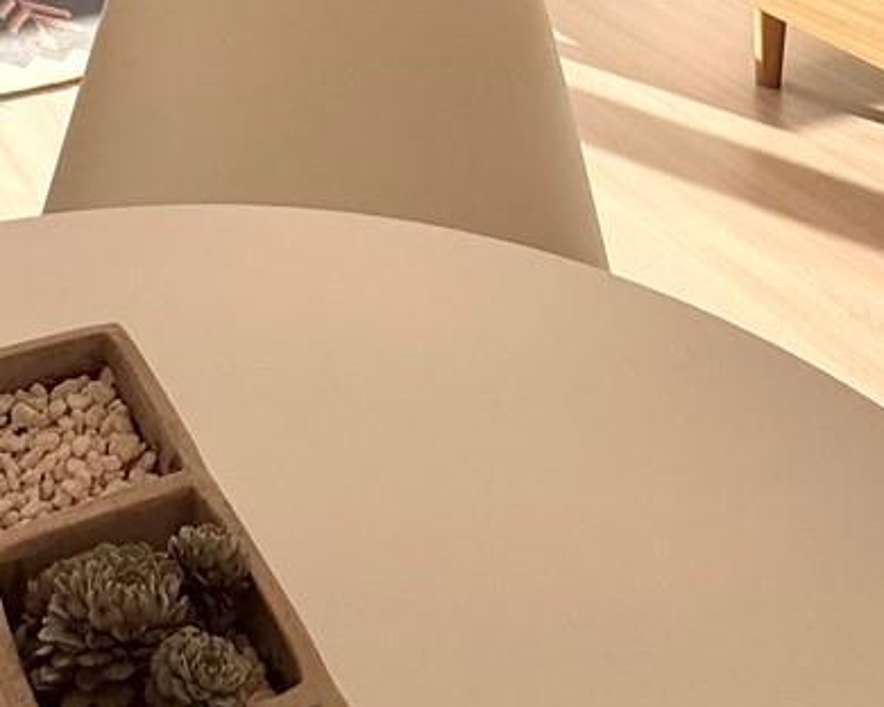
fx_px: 1465
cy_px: -440
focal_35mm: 56
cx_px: 326
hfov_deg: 33.4
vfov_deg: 21.3
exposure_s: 1/741
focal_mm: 2.22
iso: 40
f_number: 2.2
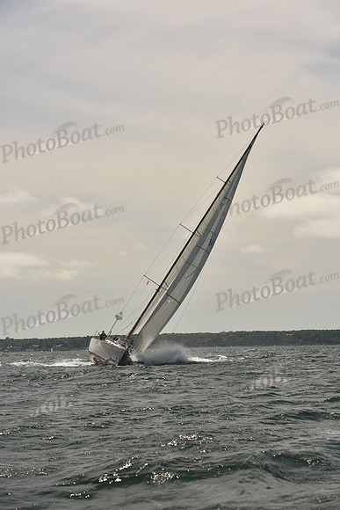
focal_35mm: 98
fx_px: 1387
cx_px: 170
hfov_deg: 14.0
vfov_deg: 20.8
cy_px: 255
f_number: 7.1
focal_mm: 98
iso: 320
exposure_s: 1/1250
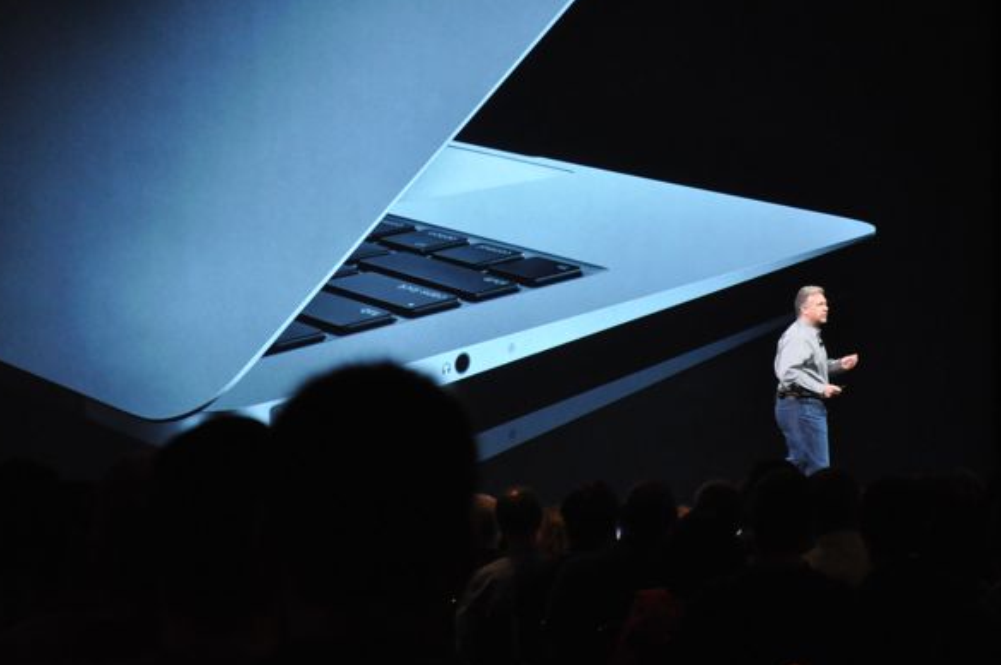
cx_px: 627
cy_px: 337
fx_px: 3361
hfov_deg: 16.9
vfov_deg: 11.3
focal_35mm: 121
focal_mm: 62
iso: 1600
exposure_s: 1/60
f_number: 5.3
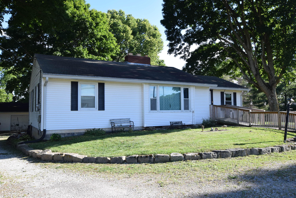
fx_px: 247
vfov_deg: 43.7
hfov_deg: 61.9
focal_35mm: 30
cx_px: 148
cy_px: 99
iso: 400
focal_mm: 20
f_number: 8
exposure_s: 1/250
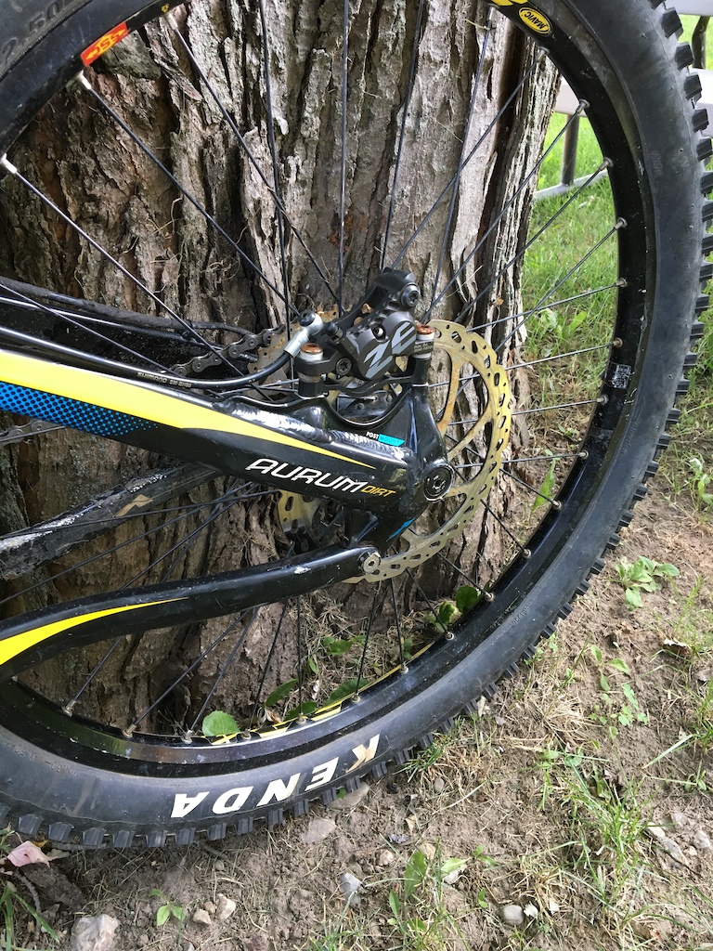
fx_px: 796
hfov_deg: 48.2
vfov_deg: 61.7
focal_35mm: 29
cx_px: 356
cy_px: 476
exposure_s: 1/30
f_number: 2.2
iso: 40
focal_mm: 4.15
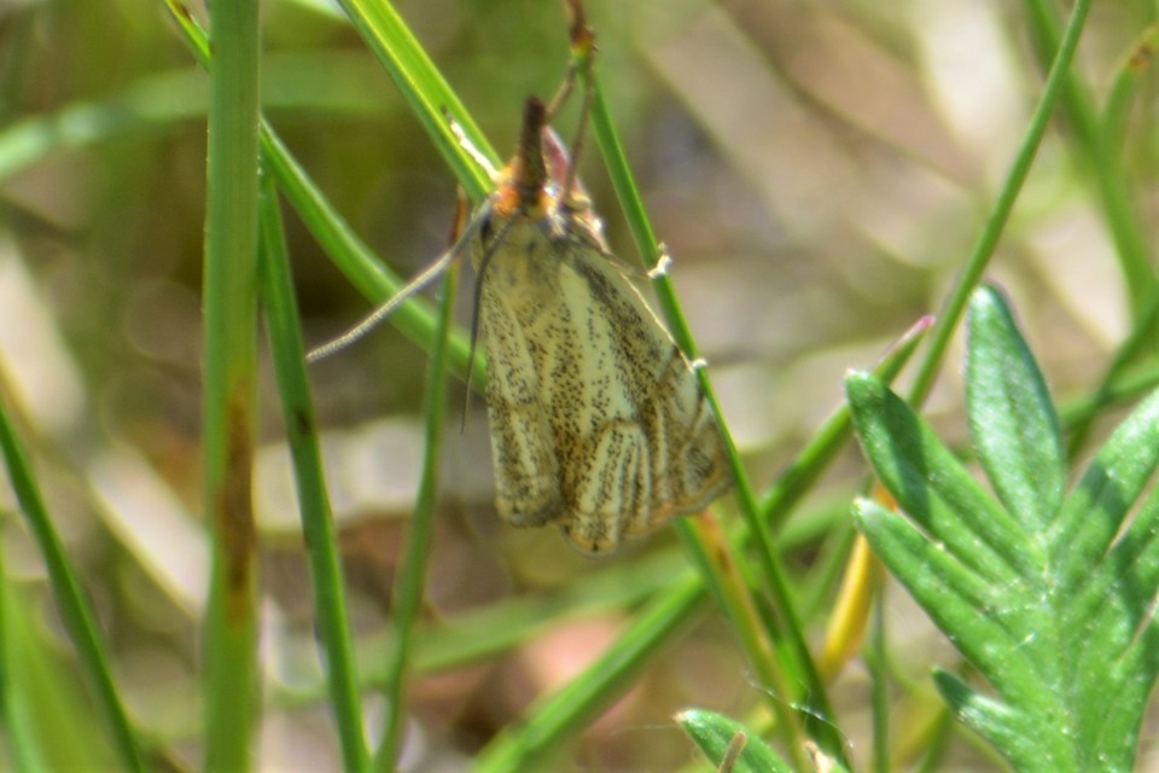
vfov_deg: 3.1
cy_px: 386
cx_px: 580
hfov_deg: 4.6
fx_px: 14486
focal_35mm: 450
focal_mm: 300
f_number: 8
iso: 140
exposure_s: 1/125
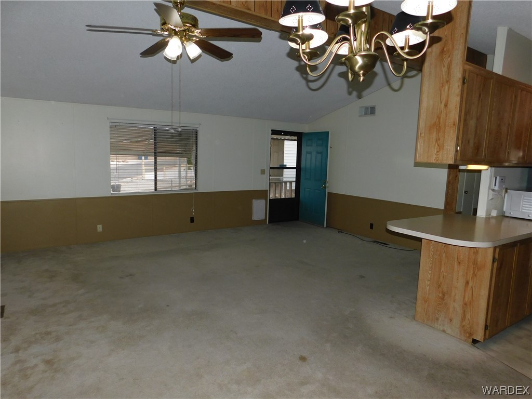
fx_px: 353
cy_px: 200
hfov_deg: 73.9
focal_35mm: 23
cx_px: 266
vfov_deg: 58.9
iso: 125
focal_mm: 4
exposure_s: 1/320
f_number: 3
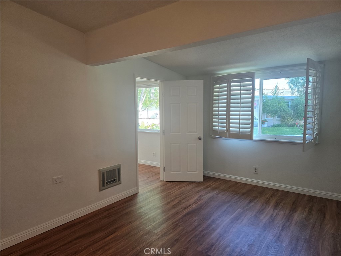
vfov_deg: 58.9
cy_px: 128
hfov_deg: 73.9
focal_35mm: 23
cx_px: 170
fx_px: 227
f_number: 1.7
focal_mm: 6.3
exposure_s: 1/120
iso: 125
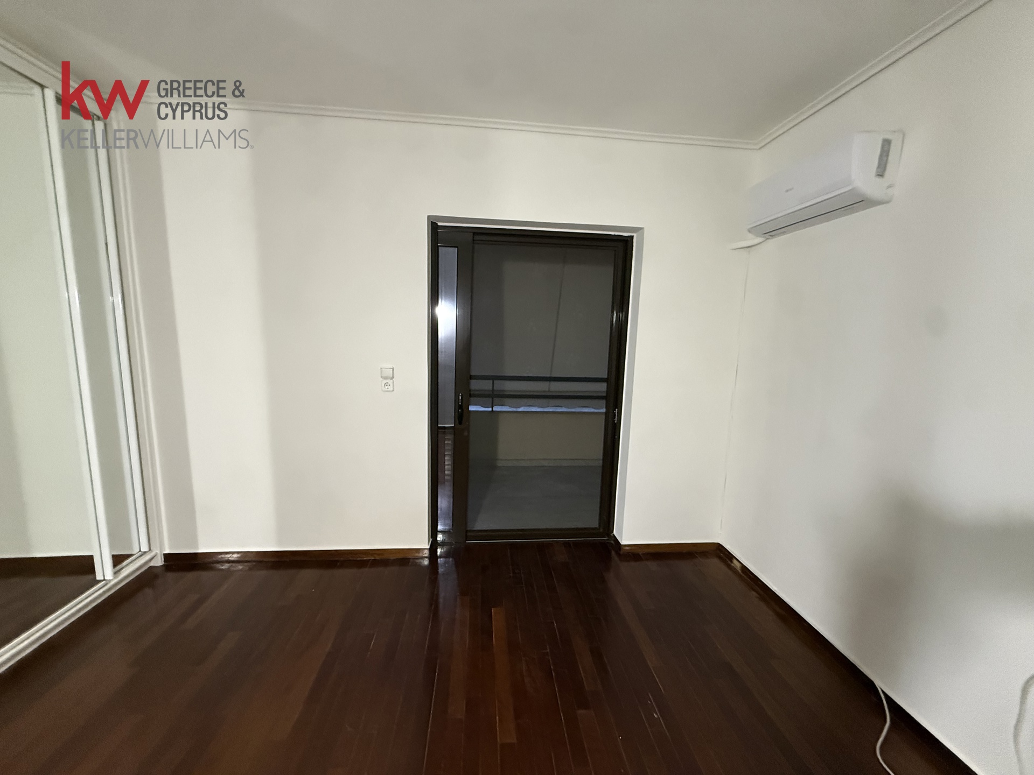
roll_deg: -1.9
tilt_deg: -7.9
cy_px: 388
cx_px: 517
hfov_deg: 102.1
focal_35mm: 14
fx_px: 418
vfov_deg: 85.7
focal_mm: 2.22
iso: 800
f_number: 2.2
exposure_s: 1/50
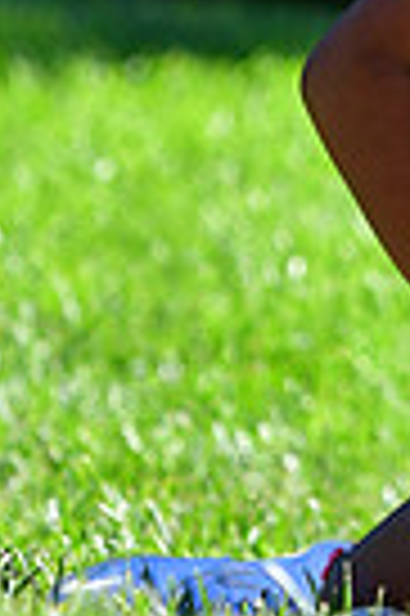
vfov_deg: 2.5
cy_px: -310
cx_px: 854
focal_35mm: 828
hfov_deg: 1.7
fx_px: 14180
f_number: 4.5
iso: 400
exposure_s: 1/1250
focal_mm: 130
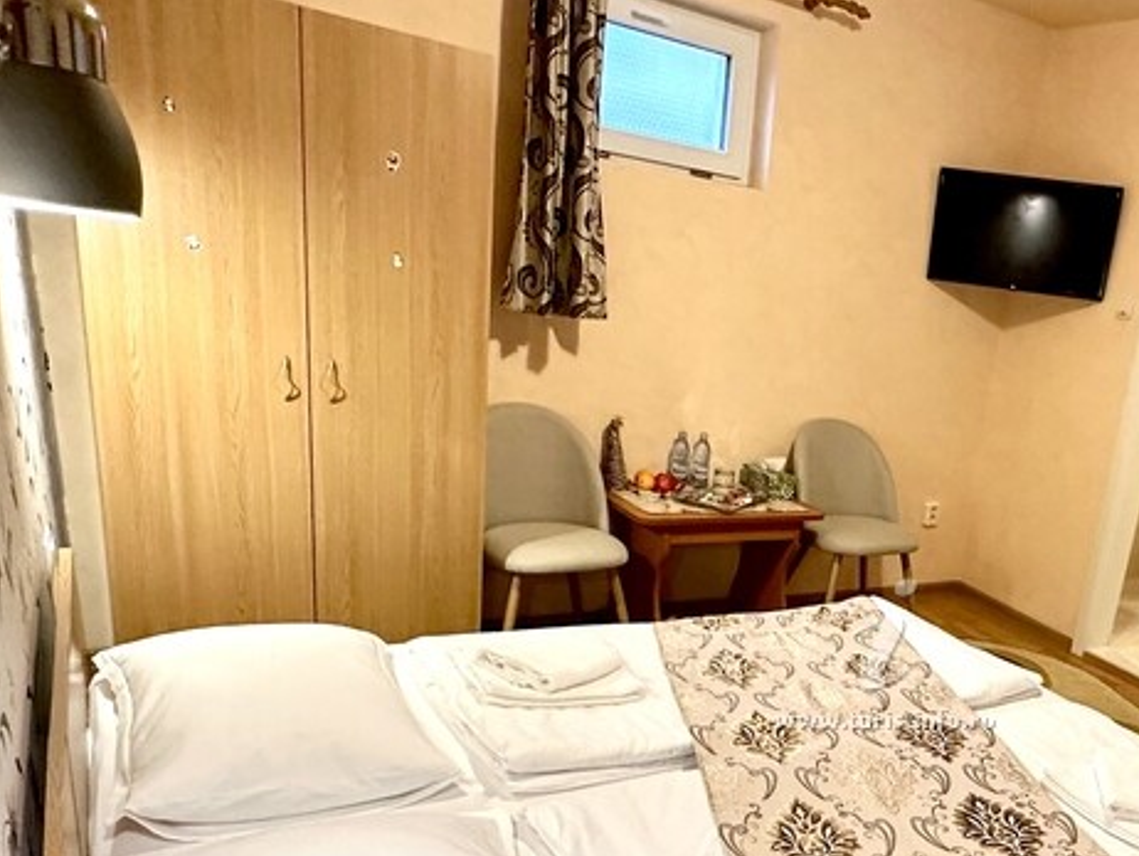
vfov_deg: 44.2
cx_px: 863
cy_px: 629
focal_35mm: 31
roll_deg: -8.2
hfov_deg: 55.4
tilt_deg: -19.2
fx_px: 1021
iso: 320
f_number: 2.2
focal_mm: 2.22
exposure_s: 1/50
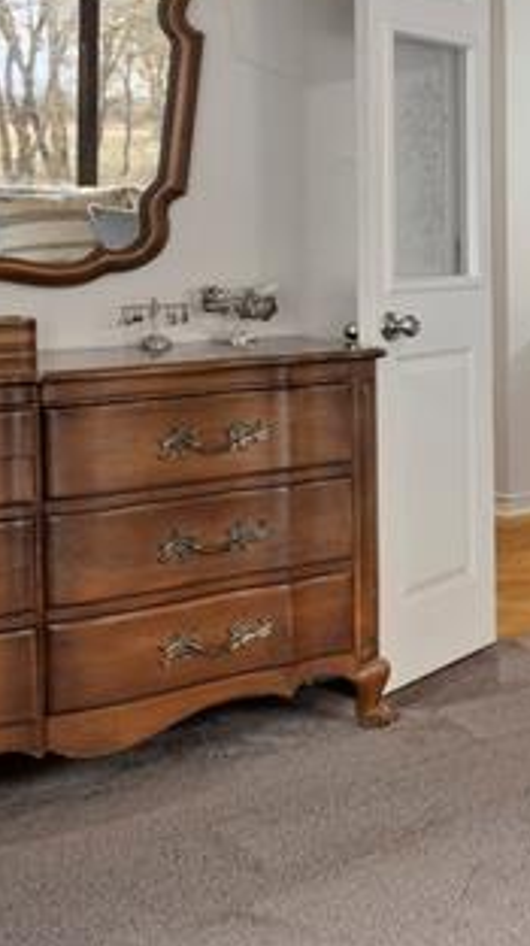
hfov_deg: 12.8
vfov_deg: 36.8
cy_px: 215
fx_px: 1377
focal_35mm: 55
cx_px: 1442
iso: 250
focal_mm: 16
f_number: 9
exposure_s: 1/2.5
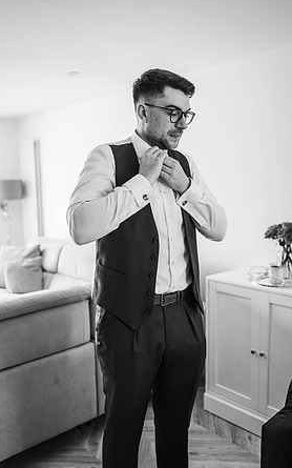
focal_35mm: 36
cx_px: 148
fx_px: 459
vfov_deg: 54.0
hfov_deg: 35.3
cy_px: 233
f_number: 2.2
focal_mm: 35
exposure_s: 1/200
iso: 500
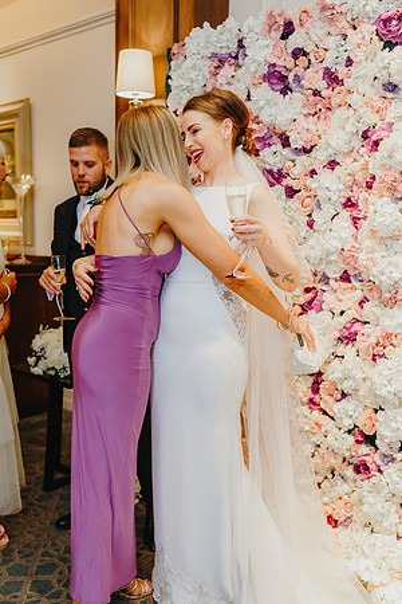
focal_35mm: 35
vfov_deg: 54.4
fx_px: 586
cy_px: 302
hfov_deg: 37.9
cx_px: 201
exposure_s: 1/200
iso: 640
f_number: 2.2
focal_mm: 35
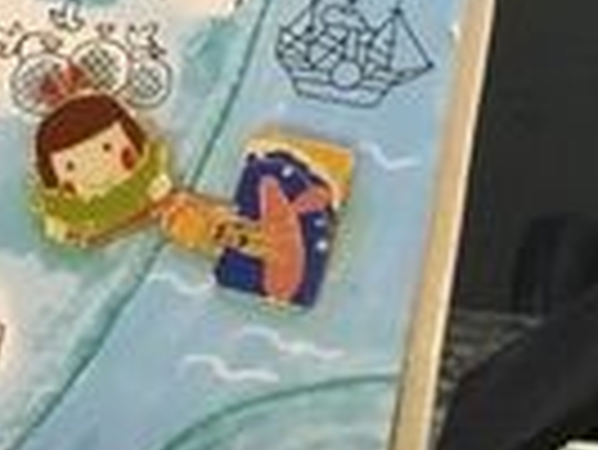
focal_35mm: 190
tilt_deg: -19.3
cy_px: 146
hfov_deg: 10.2
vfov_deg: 7.8
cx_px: -119
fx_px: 3285
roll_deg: -0.9
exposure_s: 1/30
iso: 100
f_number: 2.4
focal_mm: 3.3
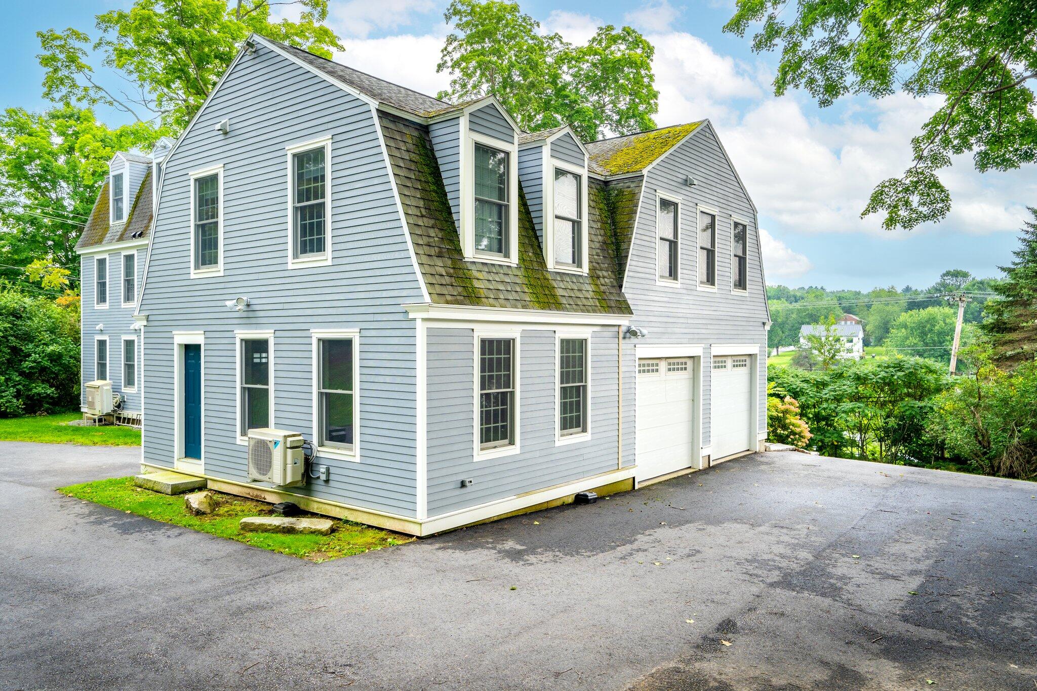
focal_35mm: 26
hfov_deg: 69.4
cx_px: 518
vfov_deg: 49.5
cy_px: 346
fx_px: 749
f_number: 9
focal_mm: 26
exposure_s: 1/80
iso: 80
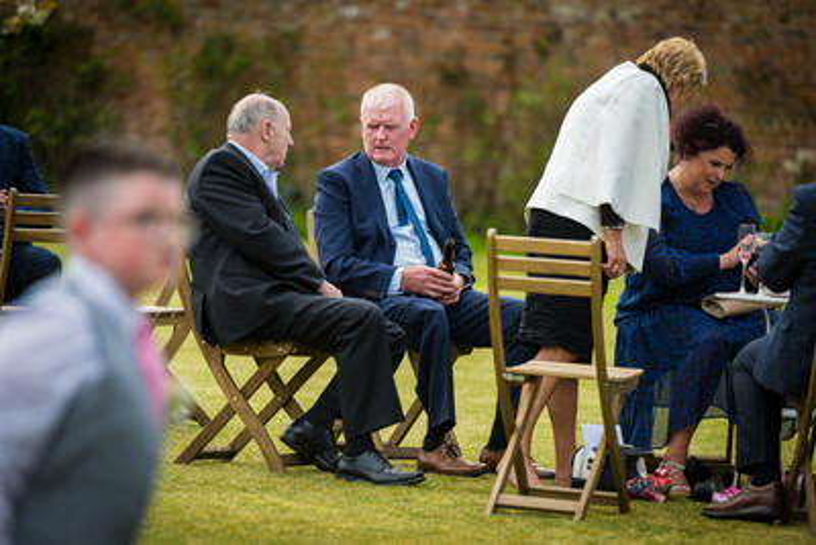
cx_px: 408
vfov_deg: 6.9
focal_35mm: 200
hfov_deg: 10.3
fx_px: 4535
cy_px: 272
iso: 100
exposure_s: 1/500
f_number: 2.8
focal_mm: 200
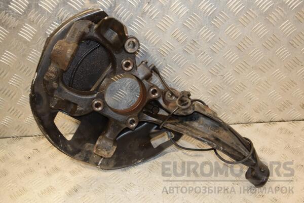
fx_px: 355
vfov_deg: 31.9
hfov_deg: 46.4
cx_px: 152
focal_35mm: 42
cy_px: 102
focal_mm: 28
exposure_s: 1/160
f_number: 5
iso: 800
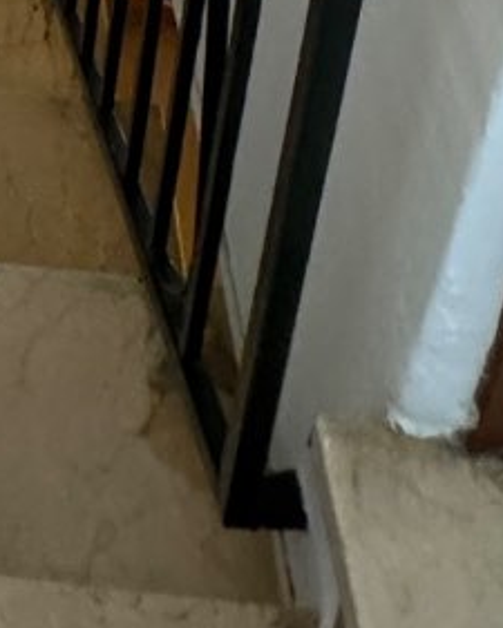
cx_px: -131
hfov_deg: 19.5
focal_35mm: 73
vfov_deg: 13.4
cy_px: -1037
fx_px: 1358
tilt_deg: -17.5
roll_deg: -3.7
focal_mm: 2.22
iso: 320
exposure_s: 1/50
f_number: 2.2
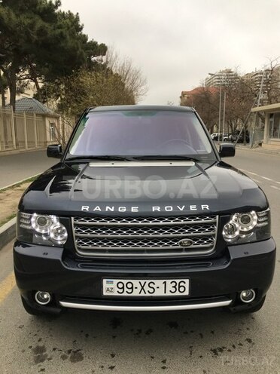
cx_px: 140
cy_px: 187
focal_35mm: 29
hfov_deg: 48.2
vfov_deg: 61.7
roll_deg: -0.2
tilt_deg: -10.1
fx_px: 313
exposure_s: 1/100
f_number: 2.2
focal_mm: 4.15
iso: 32
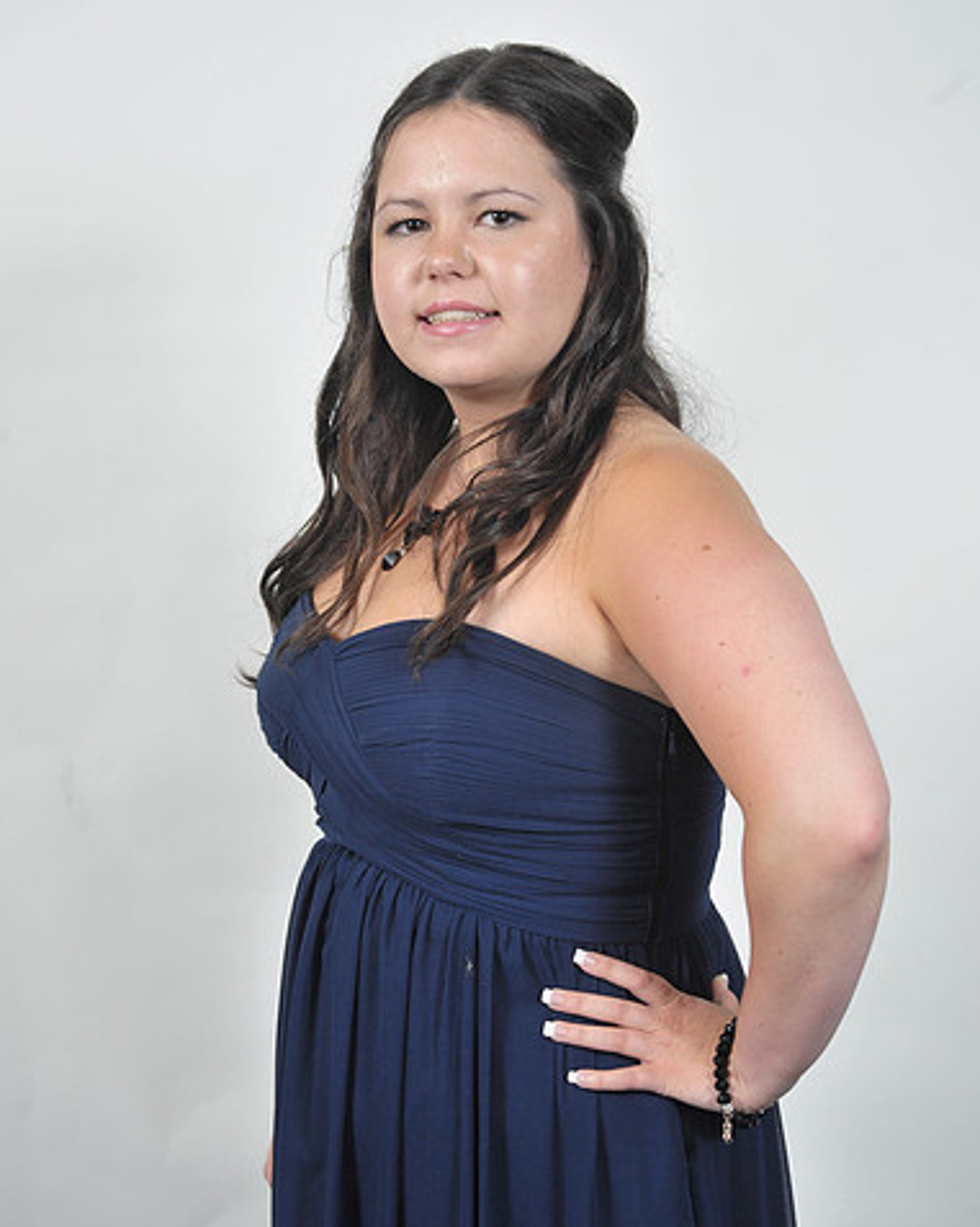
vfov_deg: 21.5
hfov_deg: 17.3
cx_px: 494
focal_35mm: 89
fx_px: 3230
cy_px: 599
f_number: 7.1
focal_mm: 78
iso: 1000
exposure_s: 1/160
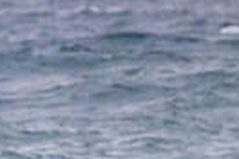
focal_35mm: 2635
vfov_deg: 0.5
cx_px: -24
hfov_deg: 0.8
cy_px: 317
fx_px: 17492
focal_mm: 600
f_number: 11
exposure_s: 1/2000
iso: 8000
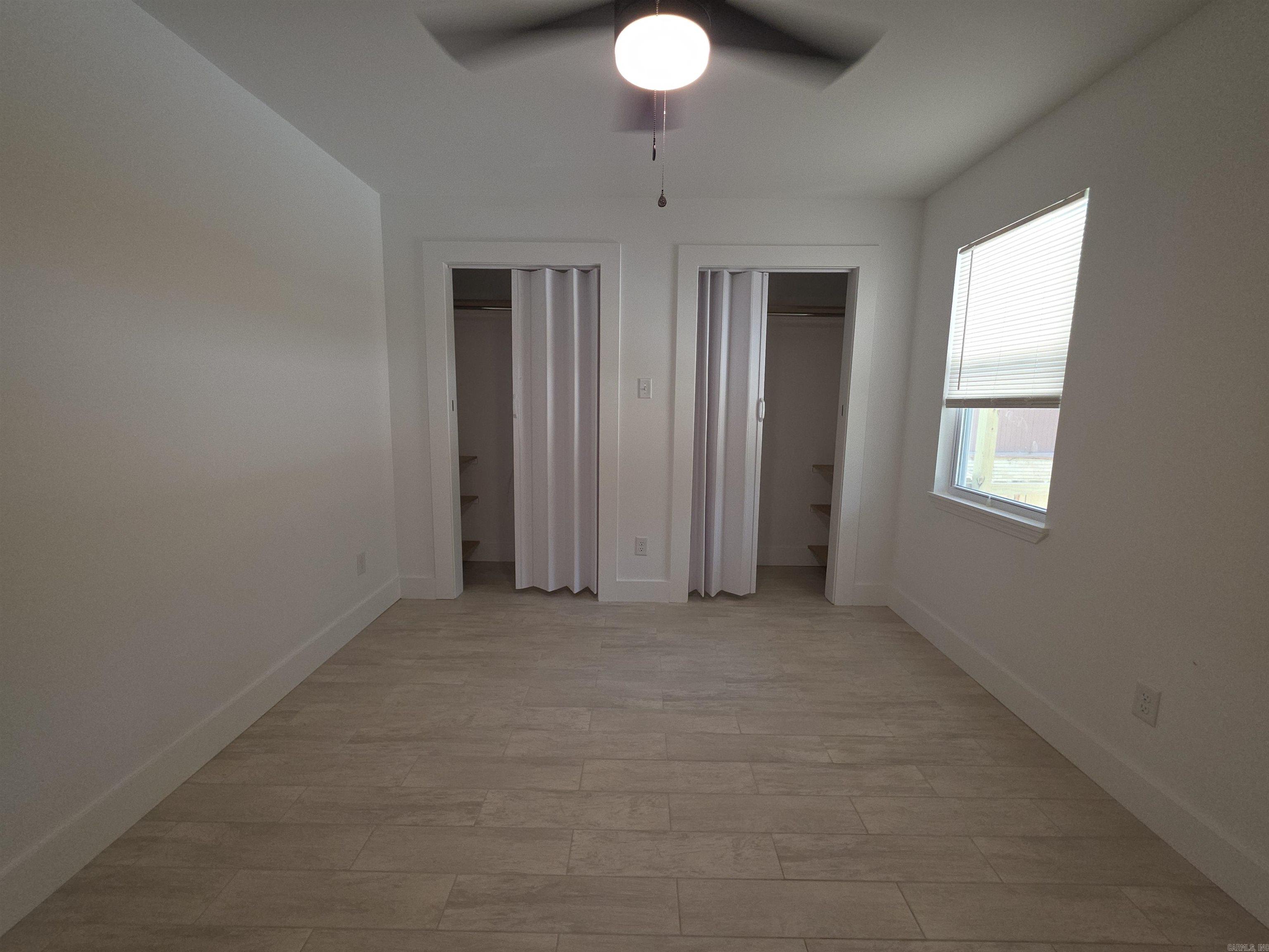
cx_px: 634
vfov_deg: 89.9
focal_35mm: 13
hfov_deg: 106.2
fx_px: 477
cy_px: 476
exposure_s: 1/60
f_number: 1.9
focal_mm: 2.2
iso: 80
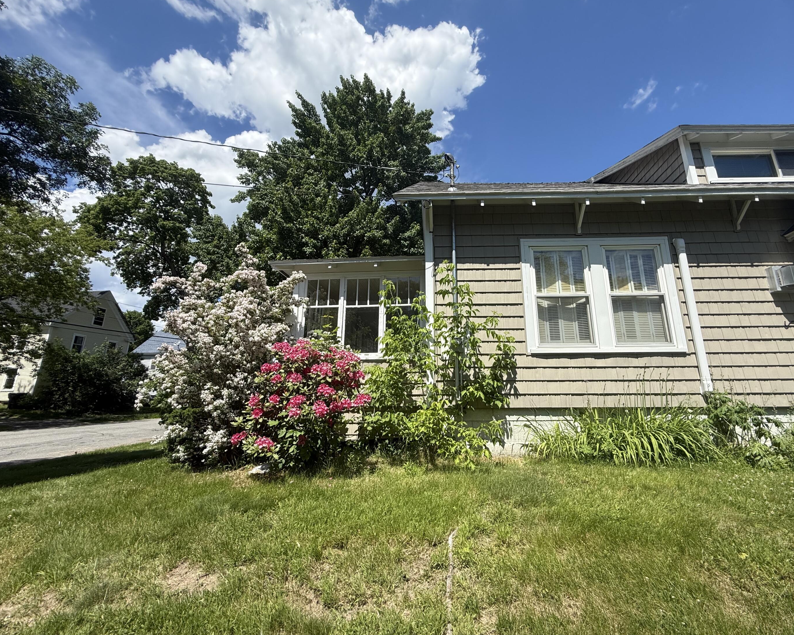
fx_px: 352
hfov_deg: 96.6
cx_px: 429
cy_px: 314
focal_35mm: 15
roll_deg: -0.4
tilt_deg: +14.2
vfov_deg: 84.0
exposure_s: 1/1497
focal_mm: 2.22
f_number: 2.2
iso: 50
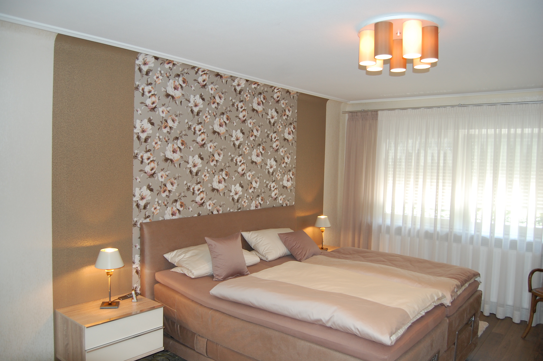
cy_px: 180
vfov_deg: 47.8
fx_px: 407
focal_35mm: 27
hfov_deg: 67.4
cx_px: 272
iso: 400
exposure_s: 1/60
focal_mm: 18
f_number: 3.5
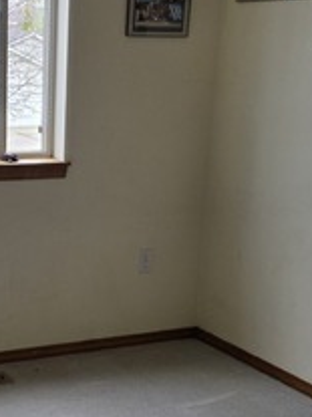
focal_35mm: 74
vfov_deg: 26.1
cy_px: 289
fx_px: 890
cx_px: 40
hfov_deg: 19.6
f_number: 1.7
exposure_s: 1/180
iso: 32
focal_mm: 6.25
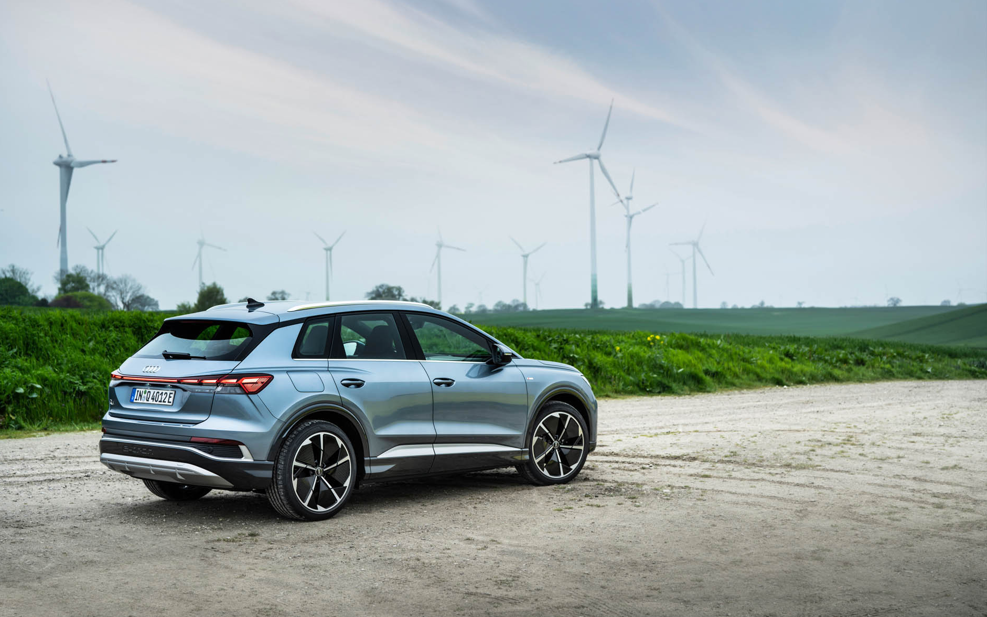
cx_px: 485
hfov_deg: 38.9
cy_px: 301
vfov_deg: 24.9
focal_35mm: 52
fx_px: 1399
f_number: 2.8
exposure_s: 1/80
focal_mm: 50
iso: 200
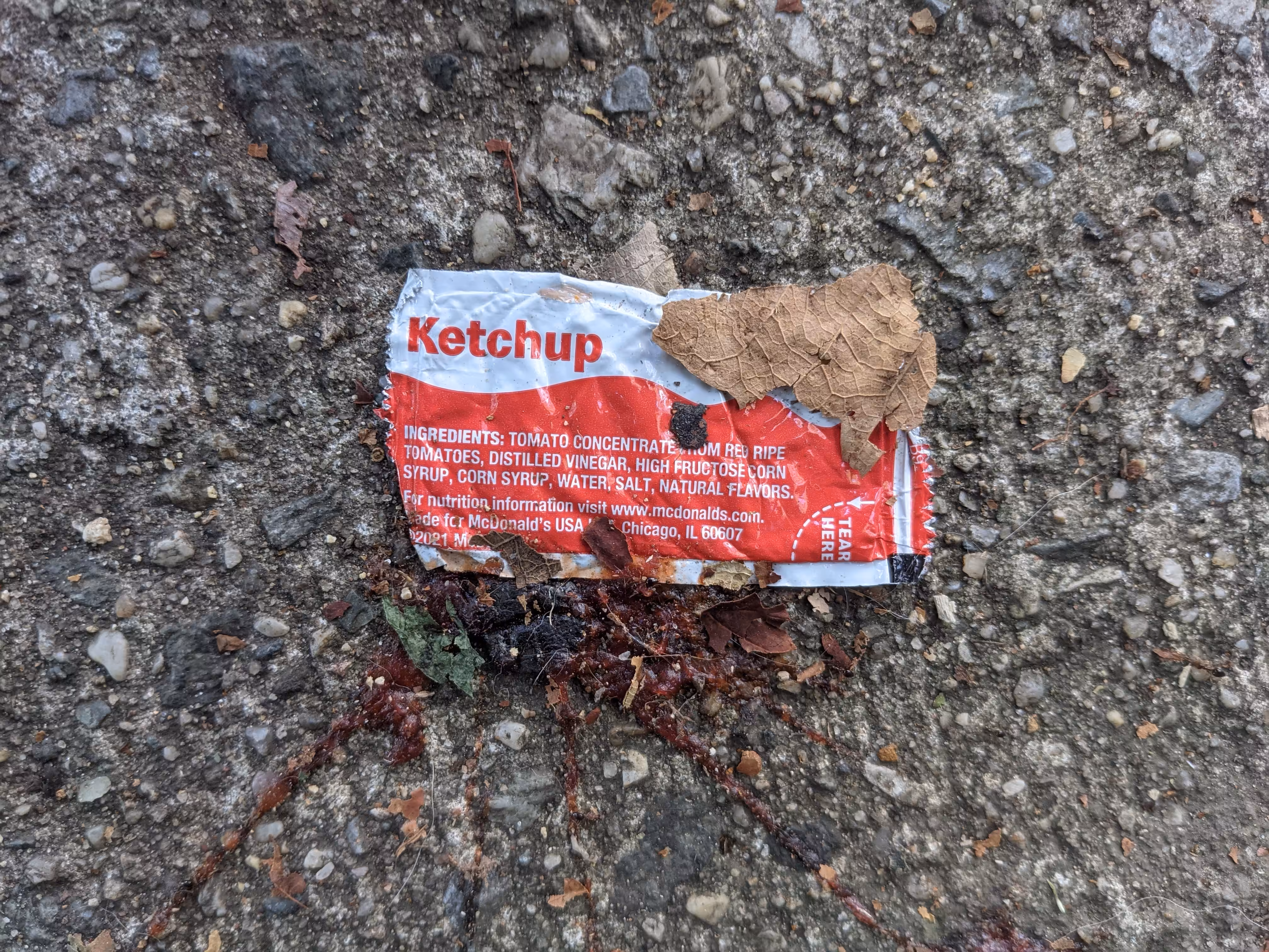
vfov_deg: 51.4
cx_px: 634
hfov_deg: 65.3
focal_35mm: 27
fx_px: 990
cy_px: 476
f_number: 1.73
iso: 89
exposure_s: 1/60
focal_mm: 4.38
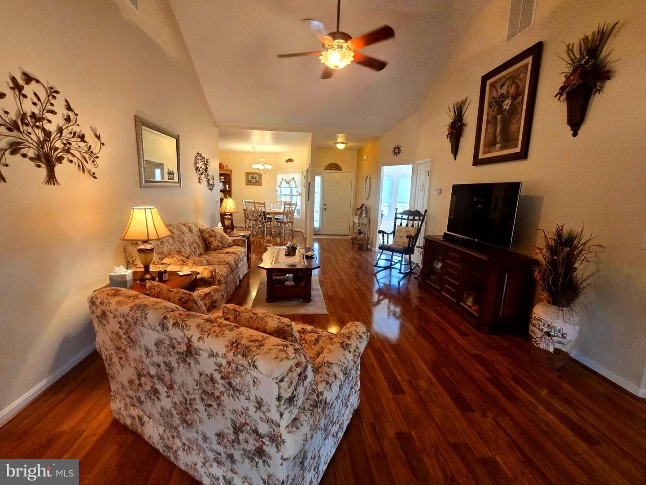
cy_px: 242
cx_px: 323
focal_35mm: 13
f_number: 2.2
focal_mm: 2.2
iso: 320
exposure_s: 1/60
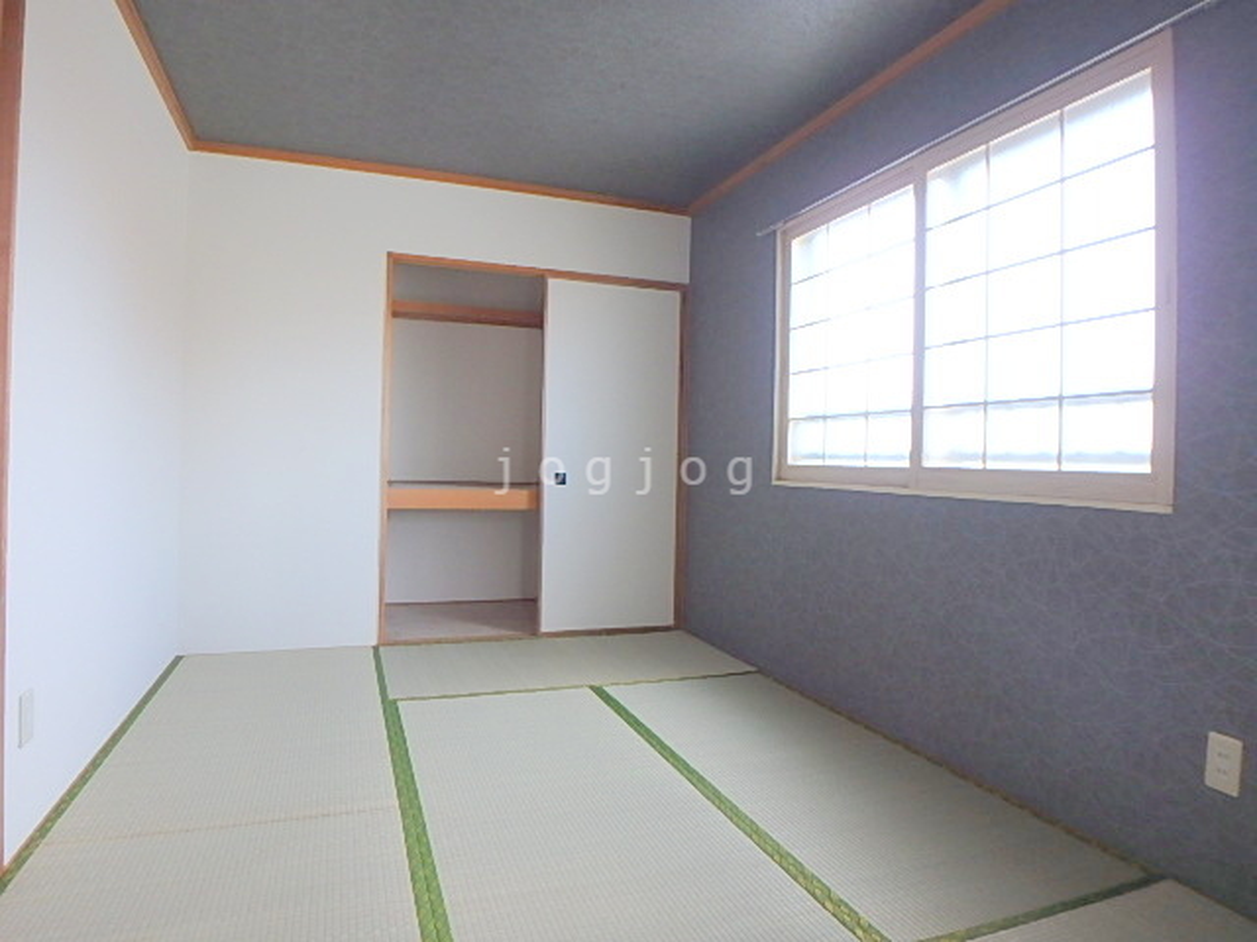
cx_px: 628
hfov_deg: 79.0
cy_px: 471
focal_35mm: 21
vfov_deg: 63.4
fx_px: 763
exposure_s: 1/60
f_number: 3.5
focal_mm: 3.7
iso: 200
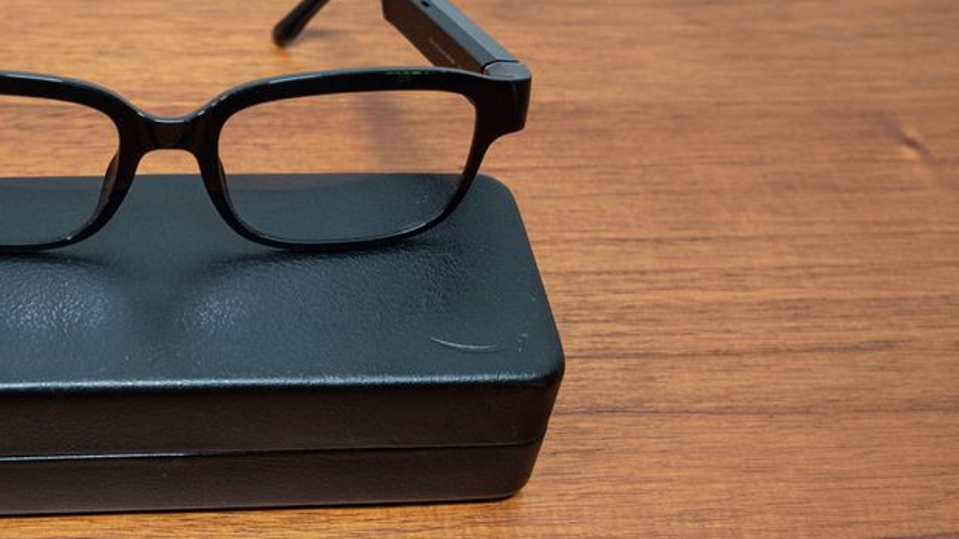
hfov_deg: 35.7
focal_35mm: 56
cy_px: 248
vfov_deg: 21.4
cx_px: 160
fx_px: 1424
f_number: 2.8
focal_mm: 12
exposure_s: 1/60
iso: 250
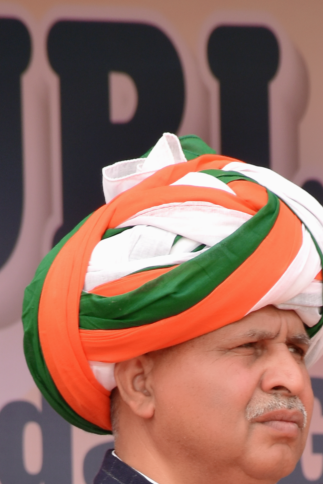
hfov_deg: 2.1
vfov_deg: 3.1
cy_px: 659
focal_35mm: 666
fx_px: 8964
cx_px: 269
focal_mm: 140
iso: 160
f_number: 7.1
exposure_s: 1/125
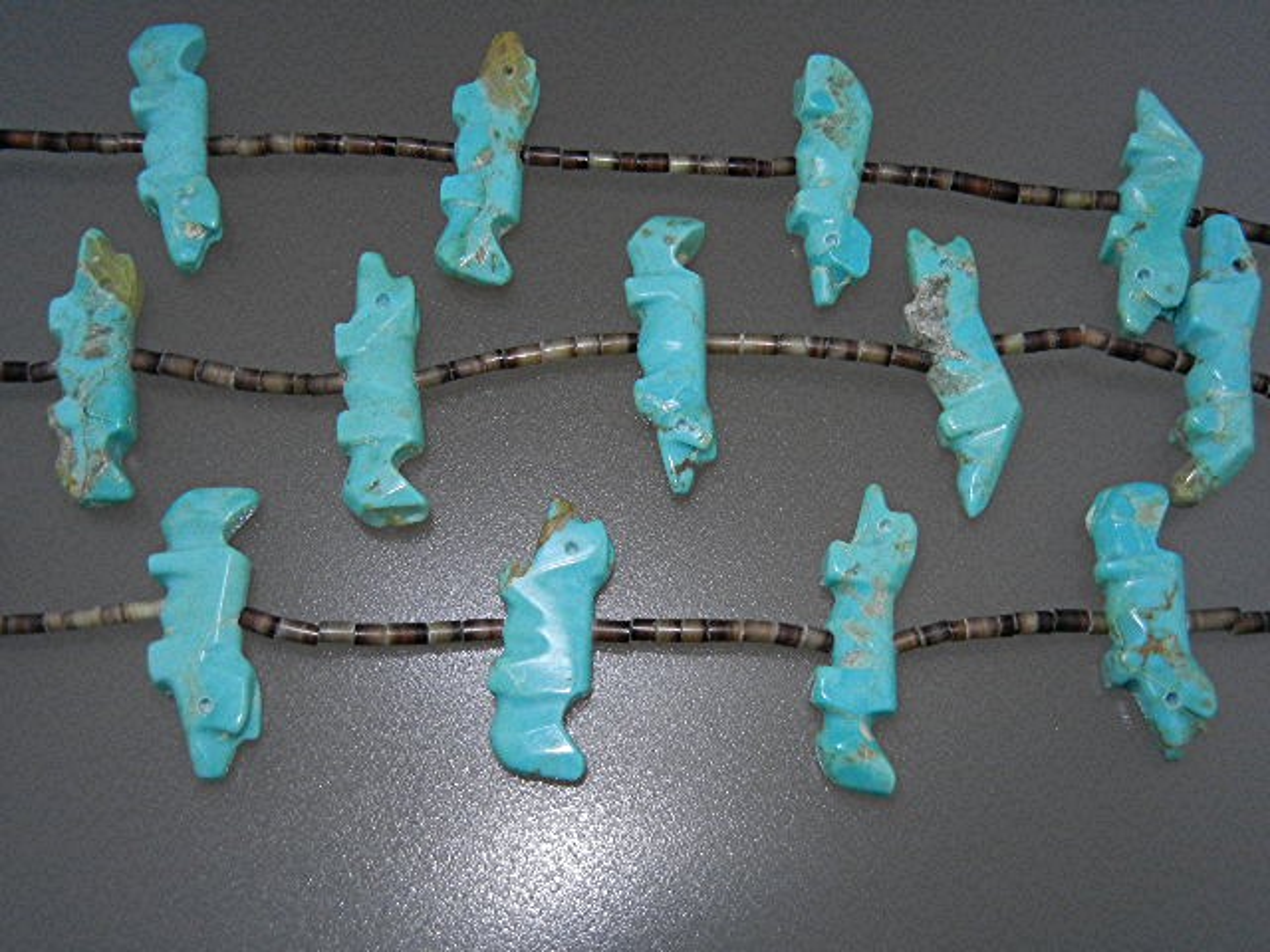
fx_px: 1651
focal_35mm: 45
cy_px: 476
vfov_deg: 32.2
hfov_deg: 42.1
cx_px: 635
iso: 616
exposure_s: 1/30
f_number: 7.6
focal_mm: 8.1
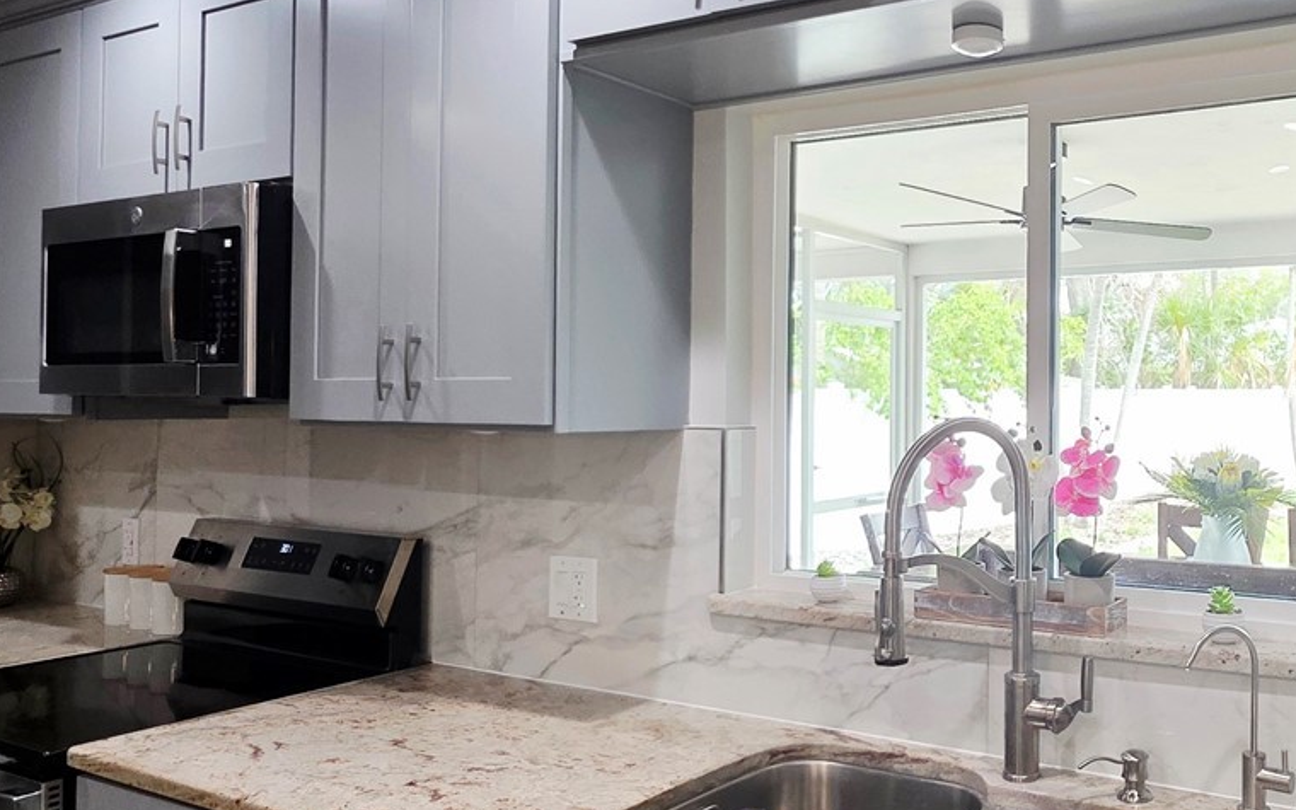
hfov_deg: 60.0
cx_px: 1016
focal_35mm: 29
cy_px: 384
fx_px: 1024
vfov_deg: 43.1
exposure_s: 1/120
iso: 160
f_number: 1.9
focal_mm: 2.2
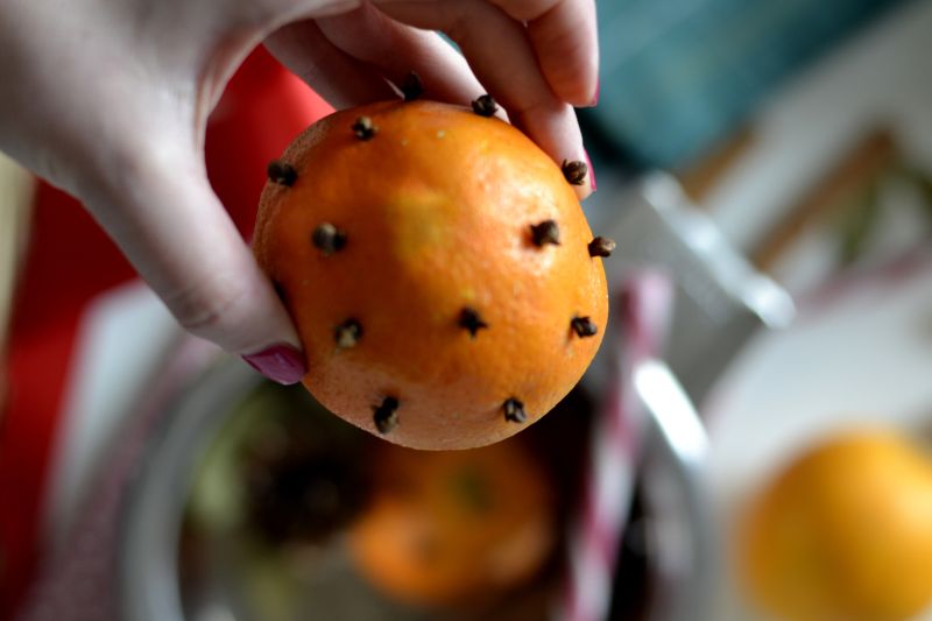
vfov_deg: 18.2
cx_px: 466
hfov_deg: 27.0
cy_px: 310
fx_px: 1941
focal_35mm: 75
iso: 400
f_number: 2.5
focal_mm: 50
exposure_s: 1/60
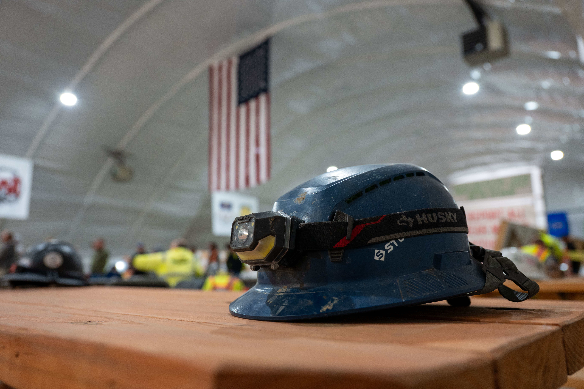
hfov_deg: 65.5
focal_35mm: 28
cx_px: 292
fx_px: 454
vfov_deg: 46.4
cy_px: 194
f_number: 4
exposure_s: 1/160
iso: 1000
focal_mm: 28
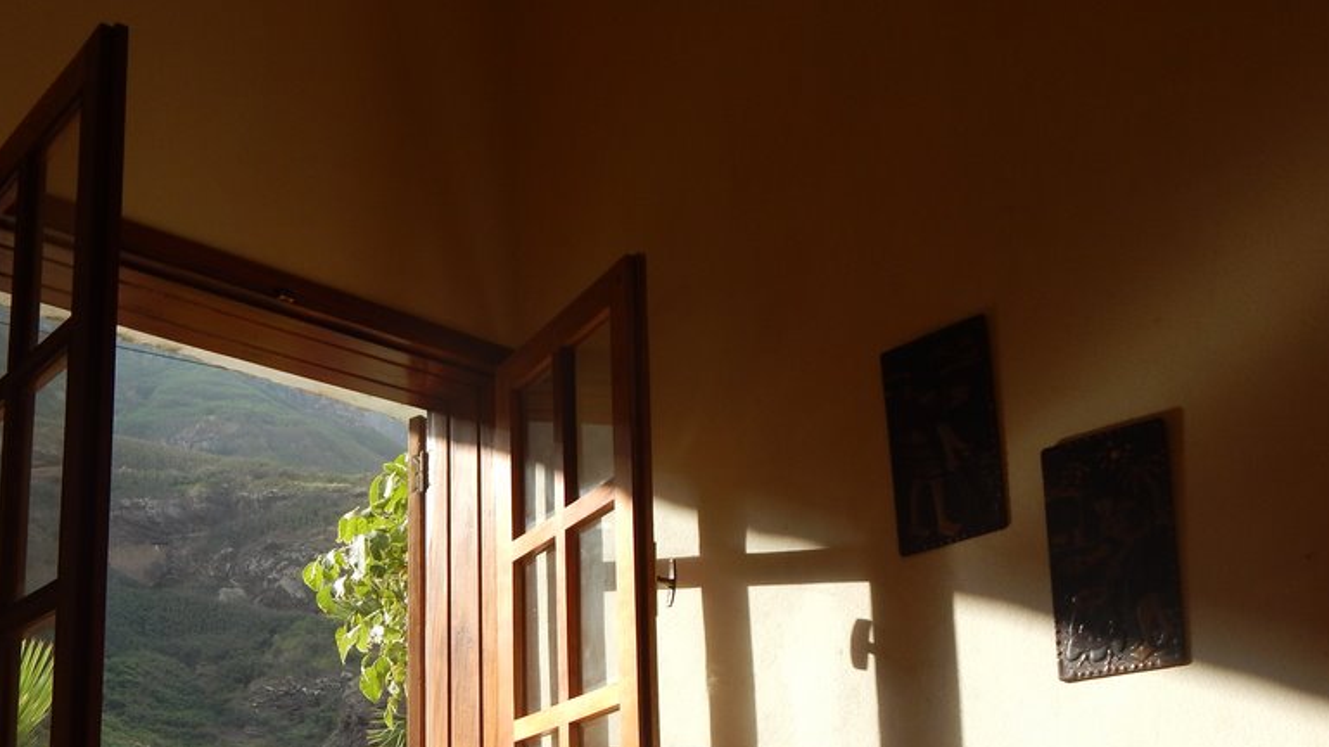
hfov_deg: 45.2
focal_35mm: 45
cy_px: 648
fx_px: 1585
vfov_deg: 25.8
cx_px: 525
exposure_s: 1/320
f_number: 3.2
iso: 125
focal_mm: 5.6
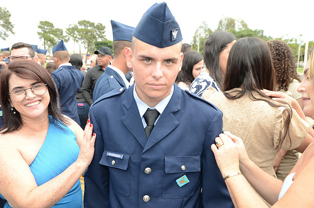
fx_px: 313
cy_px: 104
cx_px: 157
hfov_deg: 53.2
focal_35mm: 36
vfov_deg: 36.7
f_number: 6.3
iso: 320
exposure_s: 1/250
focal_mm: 24
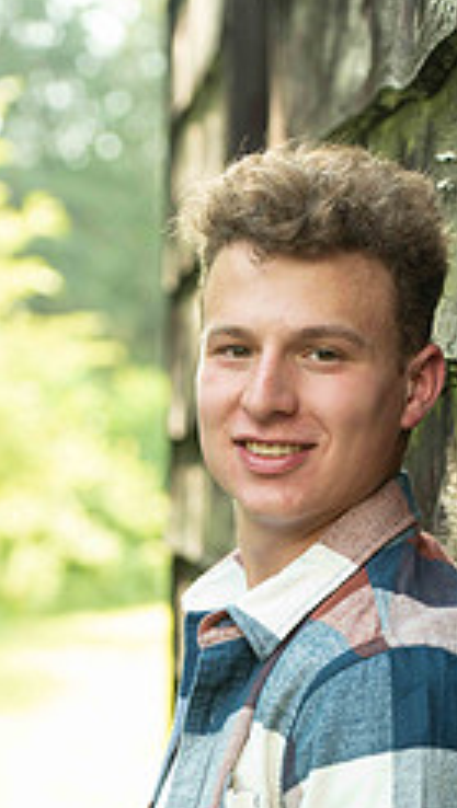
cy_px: 726
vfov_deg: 13.9
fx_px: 3285
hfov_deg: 8.0
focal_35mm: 153
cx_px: 243
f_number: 4
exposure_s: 1/200
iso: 400
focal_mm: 80
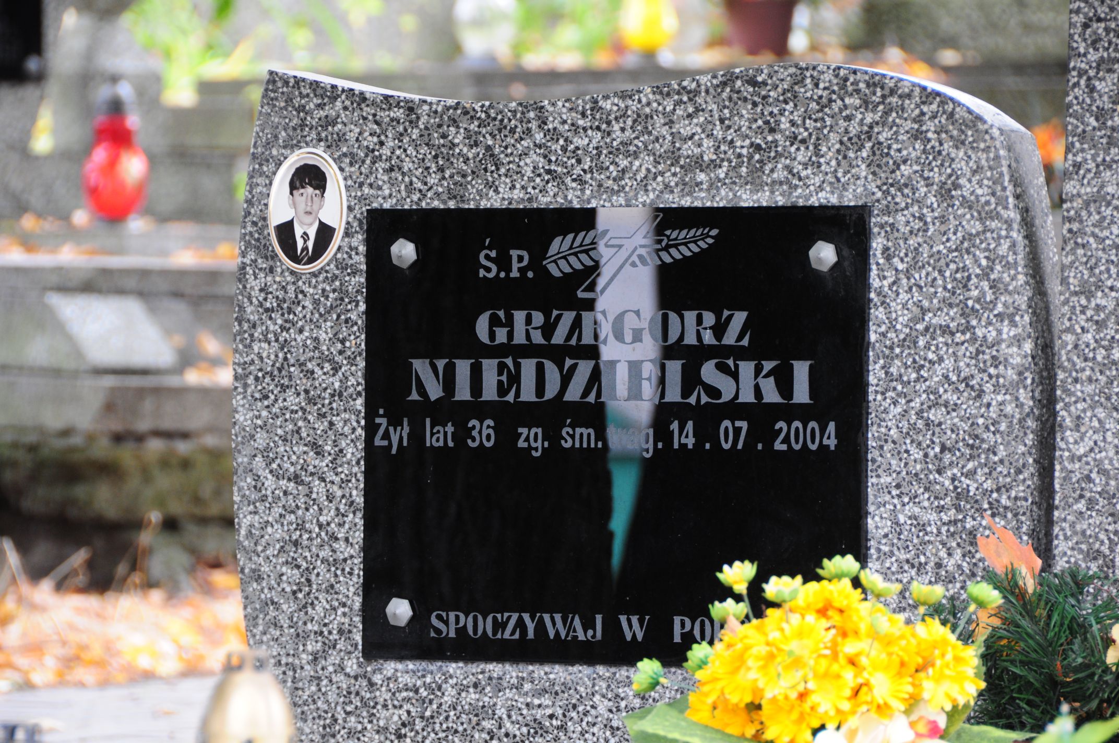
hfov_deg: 6.9
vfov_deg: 4.6
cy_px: 372
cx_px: 560
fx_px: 9314
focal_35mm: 300
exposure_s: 1/40
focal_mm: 200
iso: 500
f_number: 7.1
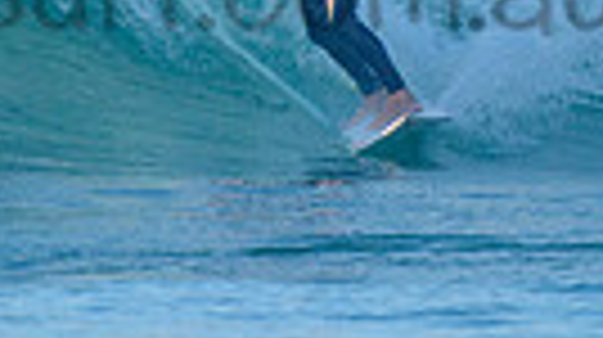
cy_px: -74
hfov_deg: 1.0
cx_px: 144
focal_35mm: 2265
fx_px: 36172
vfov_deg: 0.5
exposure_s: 1/2000
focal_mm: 500
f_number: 5.6
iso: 500
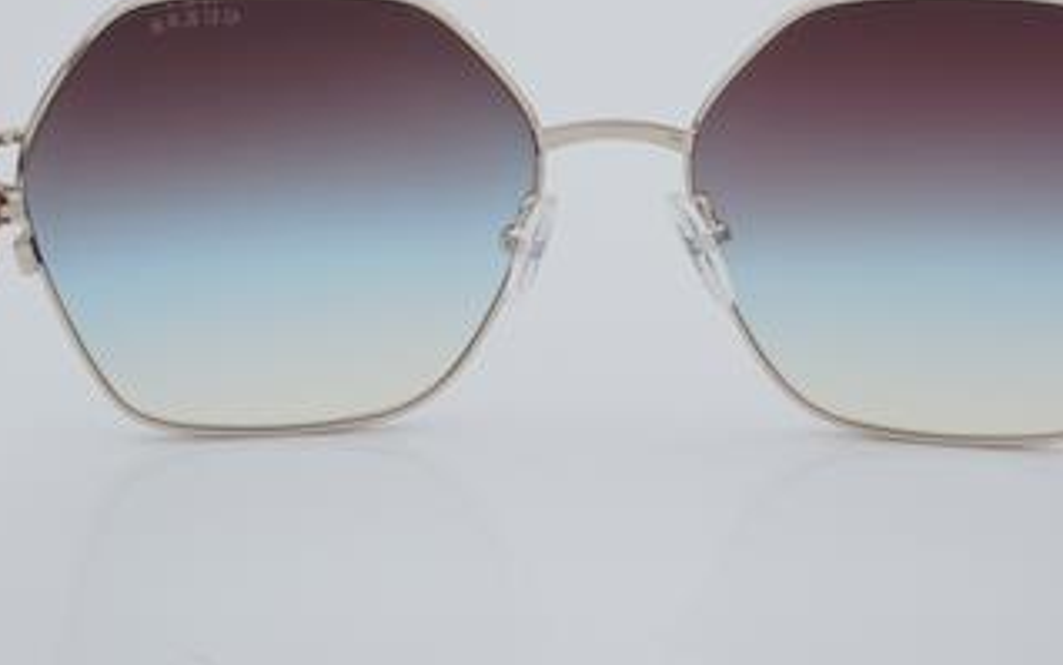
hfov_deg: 21.6
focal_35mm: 96
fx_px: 2782
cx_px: 622
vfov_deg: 13.6
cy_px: 231
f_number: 32
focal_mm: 50
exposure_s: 1/4
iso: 100
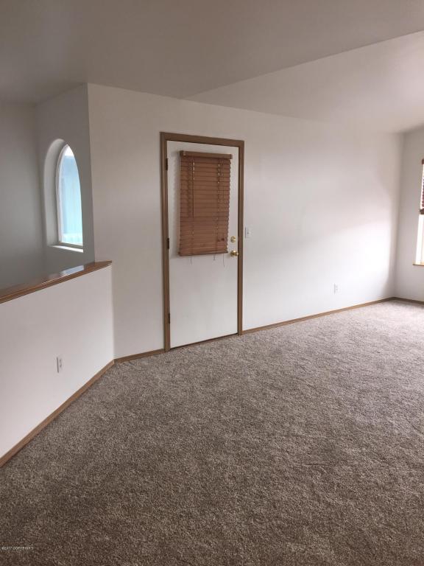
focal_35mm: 29
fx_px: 474
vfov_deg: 61.7
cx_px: 212
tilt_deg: -9.7
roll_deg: -0.1
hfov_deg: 48.2
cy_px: 283
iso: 40
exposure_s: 1/40
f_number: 2.2
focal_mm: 4.15
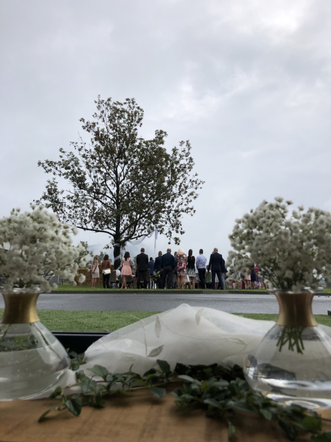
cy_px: 221
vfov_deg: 63.4
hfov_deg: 49.7
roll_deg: -0.6
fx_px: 357
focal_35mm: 28
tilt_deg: +14.0
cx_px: 166
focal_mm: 3.99
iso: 20
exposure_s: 1/3436
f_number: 1.8
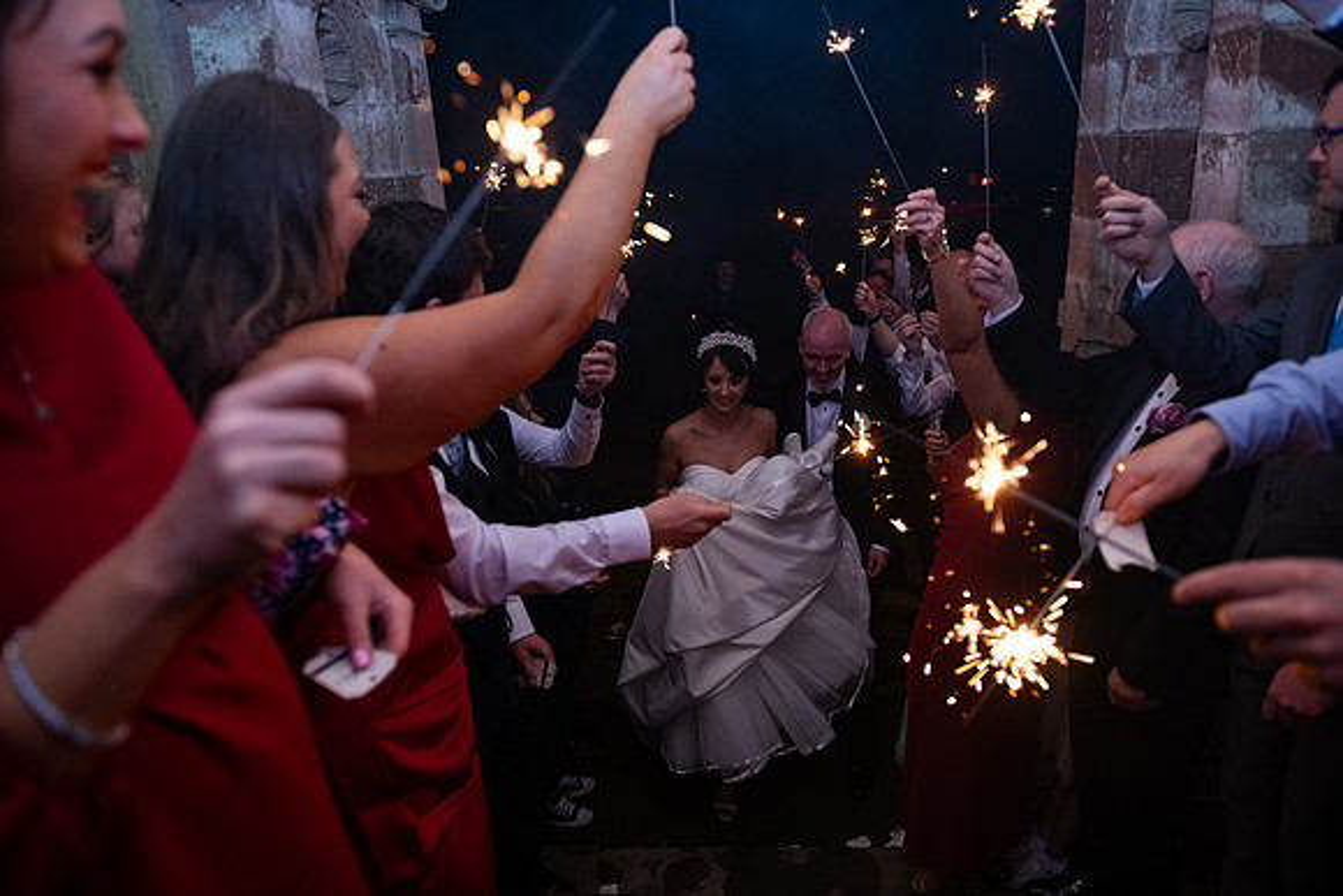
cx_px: 672
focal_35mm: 24
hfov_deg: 73.7
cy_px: 448
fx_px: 896
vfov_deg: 53.2
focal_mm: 24
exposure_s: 1/160
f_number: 3.5
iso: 800
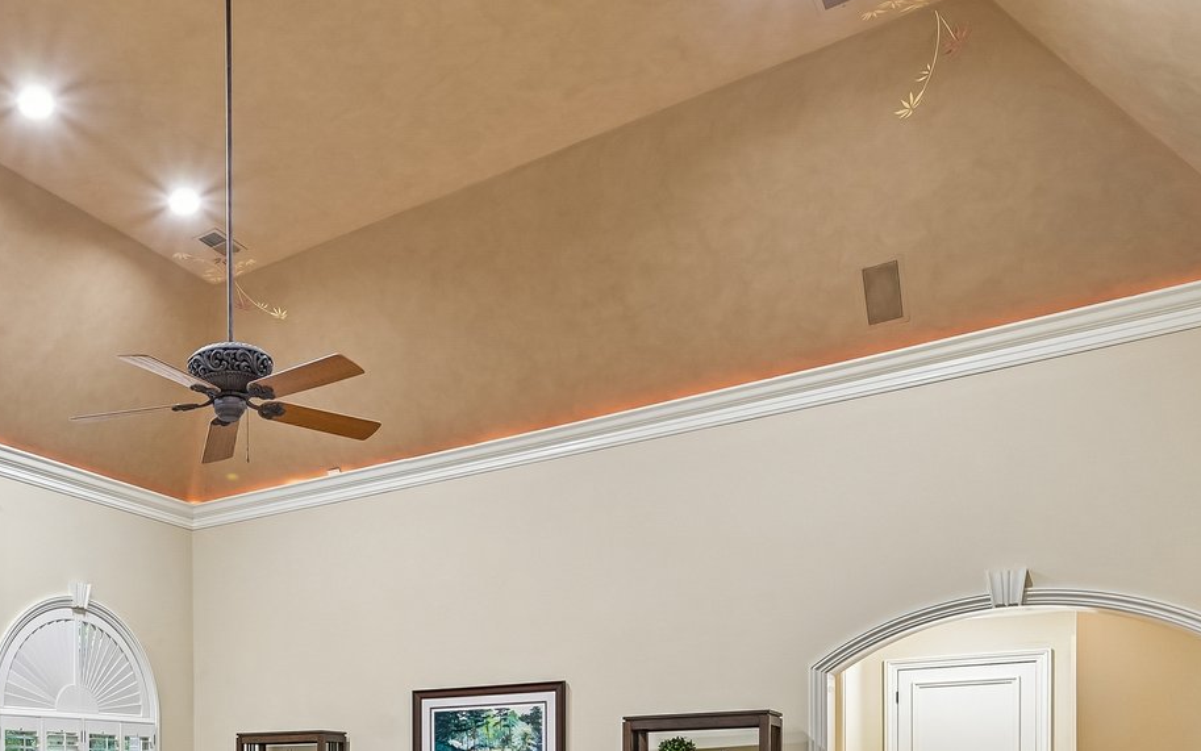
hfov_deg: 54.3
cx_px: 193
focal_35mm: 32
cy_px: 792
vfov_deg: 34.8
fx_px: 1048
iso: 400
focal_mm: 14
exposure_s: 1/4
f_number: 8
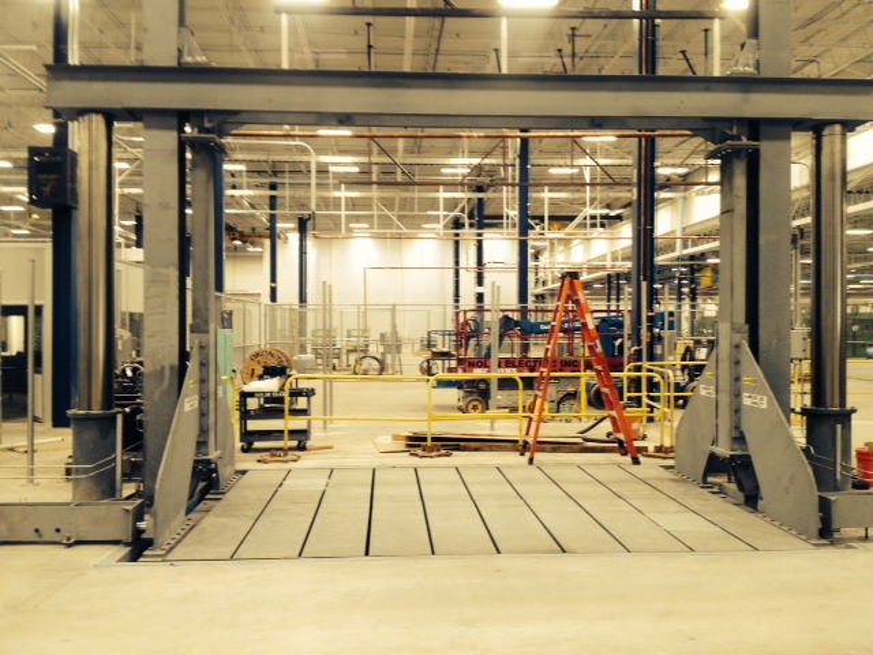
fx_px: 883
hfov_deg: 52.6
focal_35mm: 35
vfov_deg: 40.7
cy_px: 328
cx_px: 436
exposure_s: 1/20
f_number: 2.4
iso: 50
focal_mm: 4.28
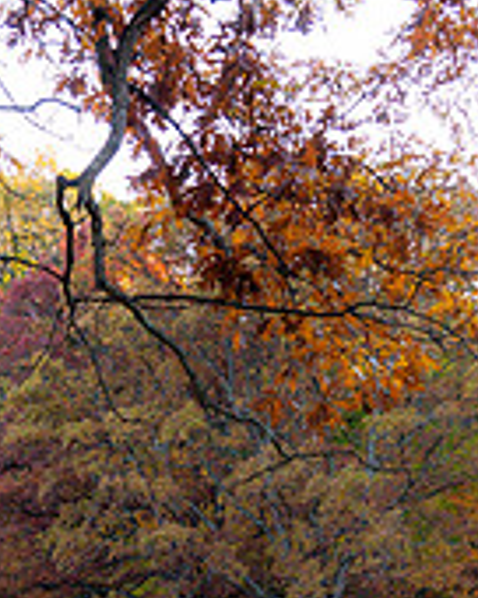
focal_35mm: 109
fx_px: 1928
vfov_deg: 17.1
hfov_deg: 14.1
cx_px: 123
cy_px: 656
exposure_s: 1/400
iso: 800
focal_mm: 34
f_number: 5
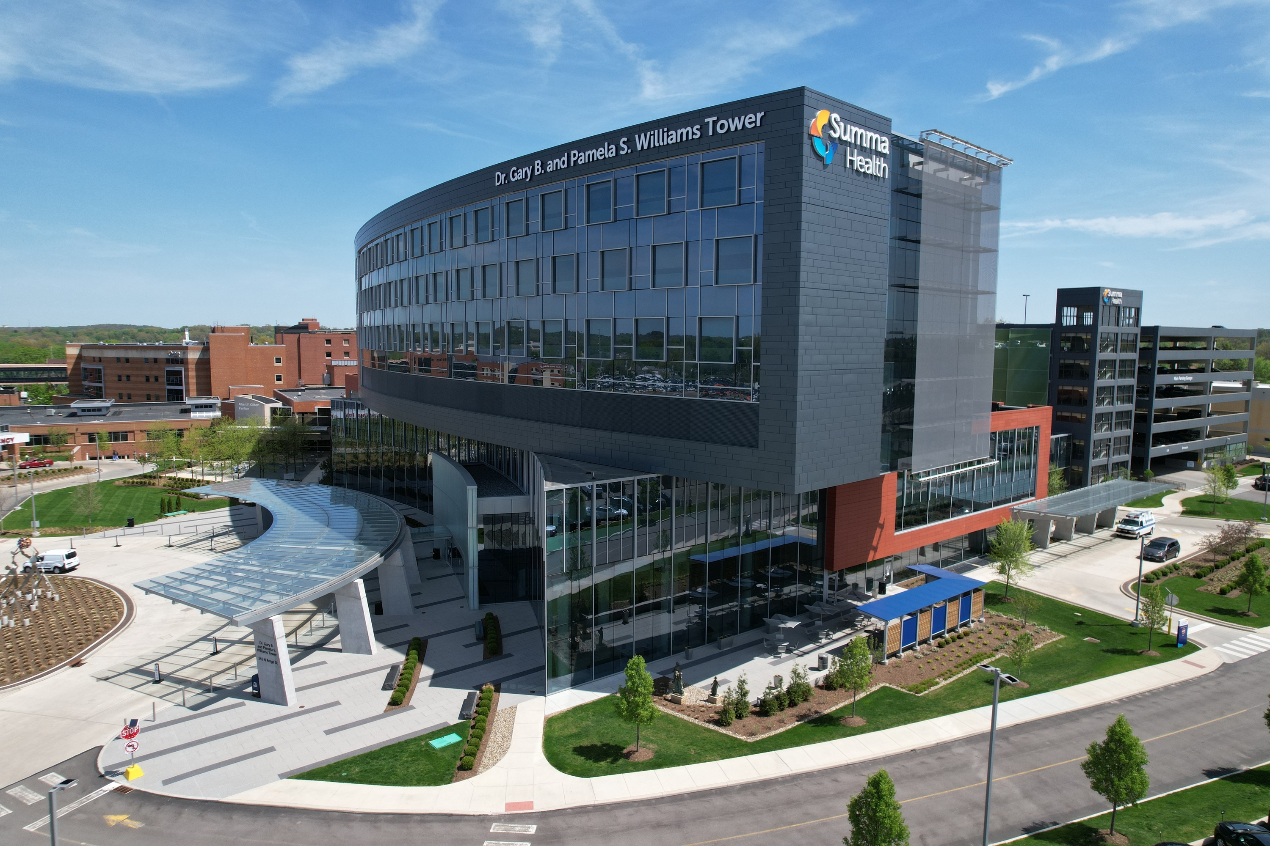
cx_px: 635
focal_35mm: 22
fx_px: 776
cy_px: 423
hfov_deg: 78.6
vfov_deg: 57.2
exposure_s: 1/2000
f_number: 2.8
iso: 110
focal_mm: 8.4
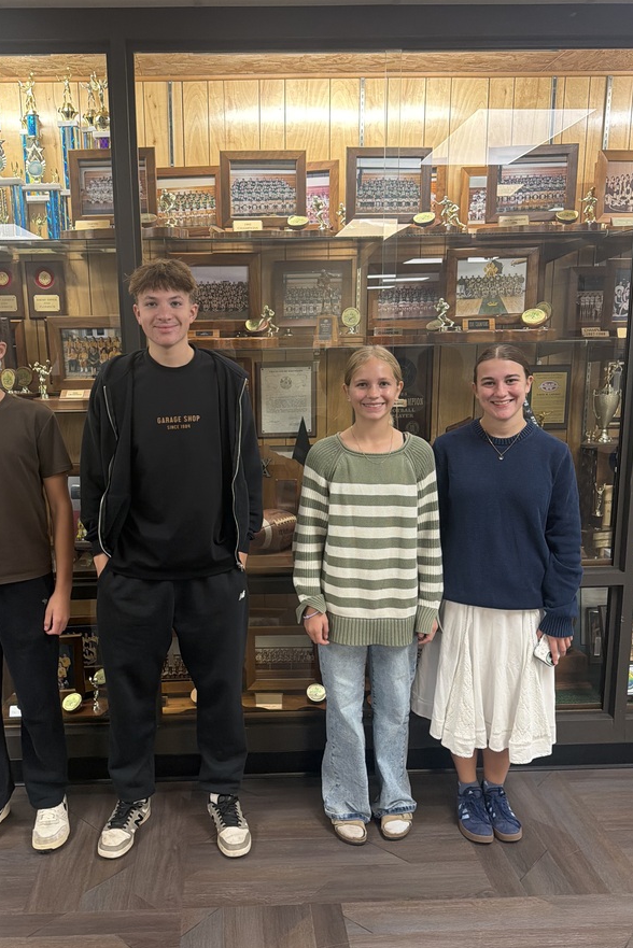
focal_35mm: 29
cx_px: 252
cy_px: 489
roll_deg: +0.7
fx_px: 764
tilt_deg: -10.4
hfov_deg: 44.7
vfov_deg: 63.6
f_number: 1.78
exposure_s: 1/60
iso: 250
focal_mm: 6.76
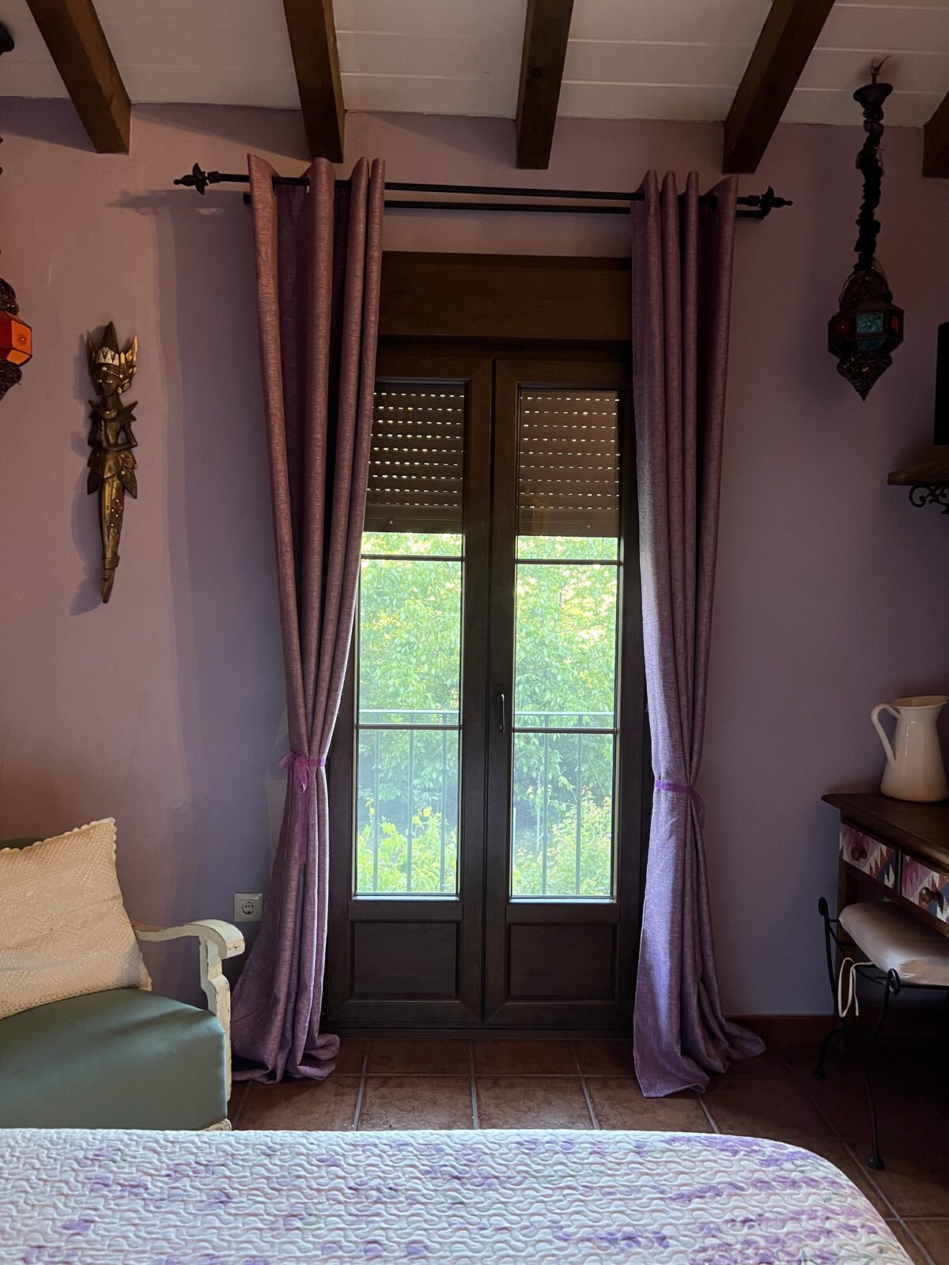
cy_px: 632
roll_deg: -1.4
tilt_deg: -2.6
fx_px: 950
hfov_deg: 53.1
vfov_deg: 67.3
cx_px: 474
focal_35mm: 26
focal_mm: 5.7
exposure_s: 1/60
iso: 500
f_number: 1.5
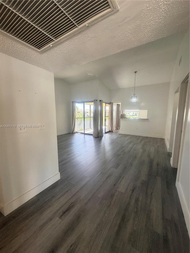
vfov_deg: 102.1
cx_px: 95
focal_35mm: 14
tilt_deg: -6.2
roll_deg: +0.5
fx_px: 102
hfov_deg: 85.7
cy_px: 126
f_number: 2.2
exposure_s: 1/120
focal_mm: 2.22
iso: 250
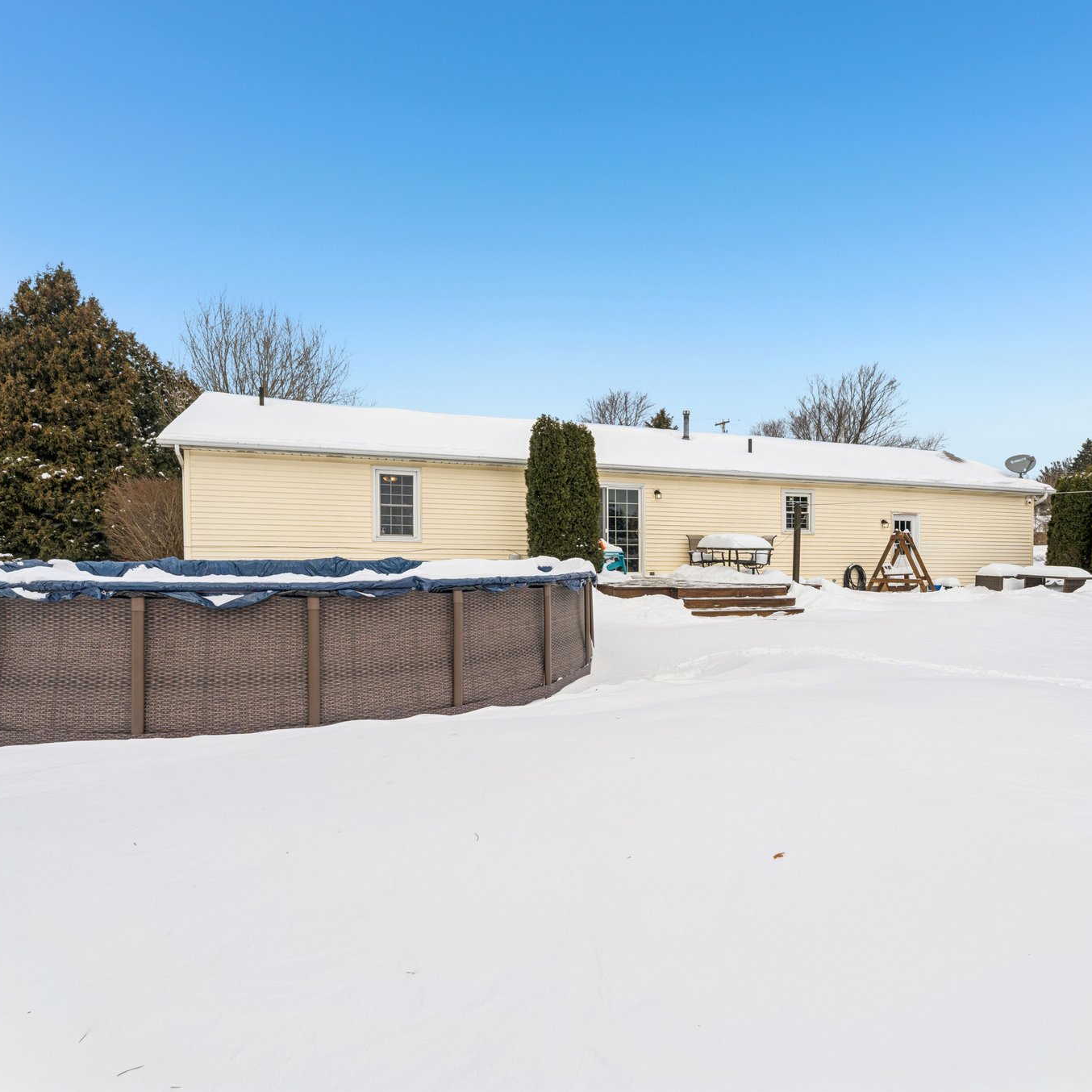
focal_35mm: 18
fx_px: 642
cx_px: 596
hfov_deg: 80.5
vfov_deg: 80.7
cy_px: 550
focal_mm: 14
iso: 200
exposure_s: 1/1000
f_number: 8
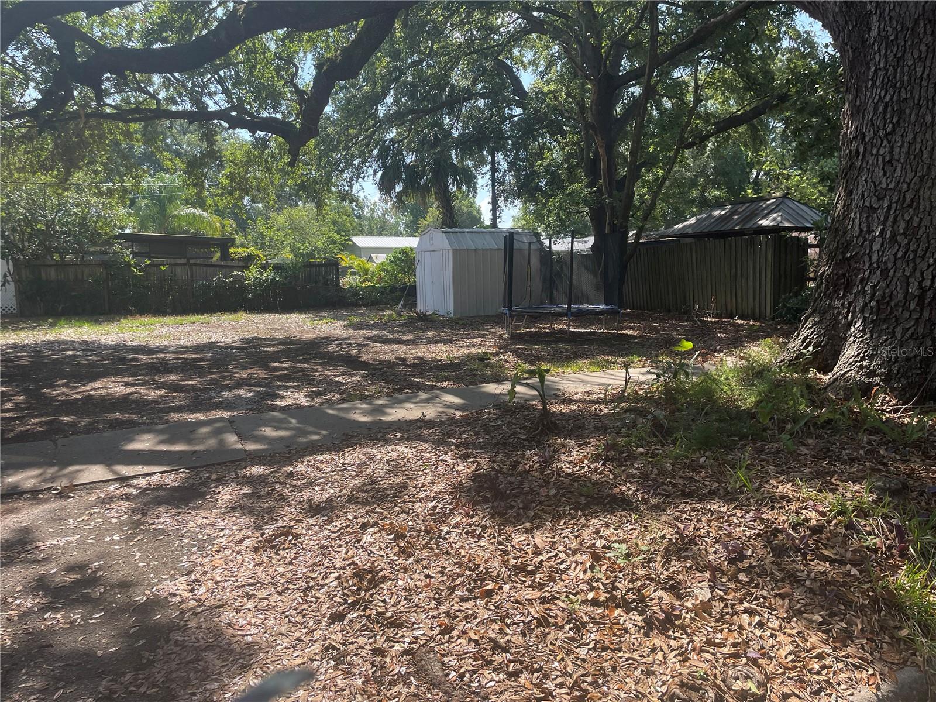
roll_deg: +2.3
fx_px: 703
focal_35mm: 26
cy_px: 351
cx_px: 468
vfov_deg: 53.1
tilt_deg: -6.4
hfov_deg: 67.3
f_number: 1.6
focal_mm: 4.2
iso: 32
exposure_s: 1/1147
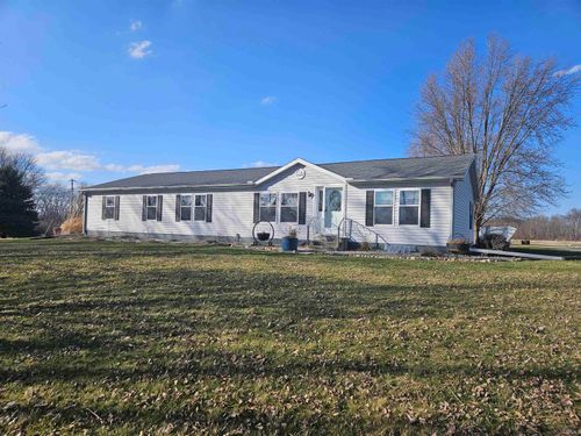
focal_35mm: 23
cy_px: 218
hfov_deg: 73.9
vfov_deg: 58.9
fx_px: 386
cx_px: 290
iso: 25
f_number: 1.8
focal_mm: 5.4
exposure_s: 1/2027
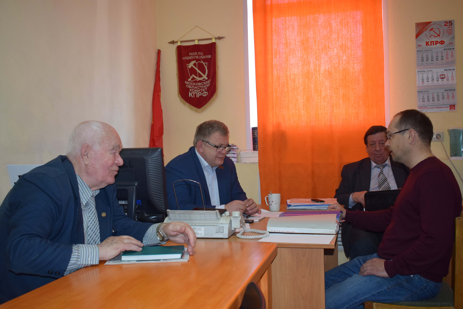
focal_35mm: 36
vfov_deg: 36.9
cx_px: 232
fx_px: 463
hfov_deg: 53.1
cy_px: 154
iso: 800
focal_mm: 24
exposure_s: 1/60
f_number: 4
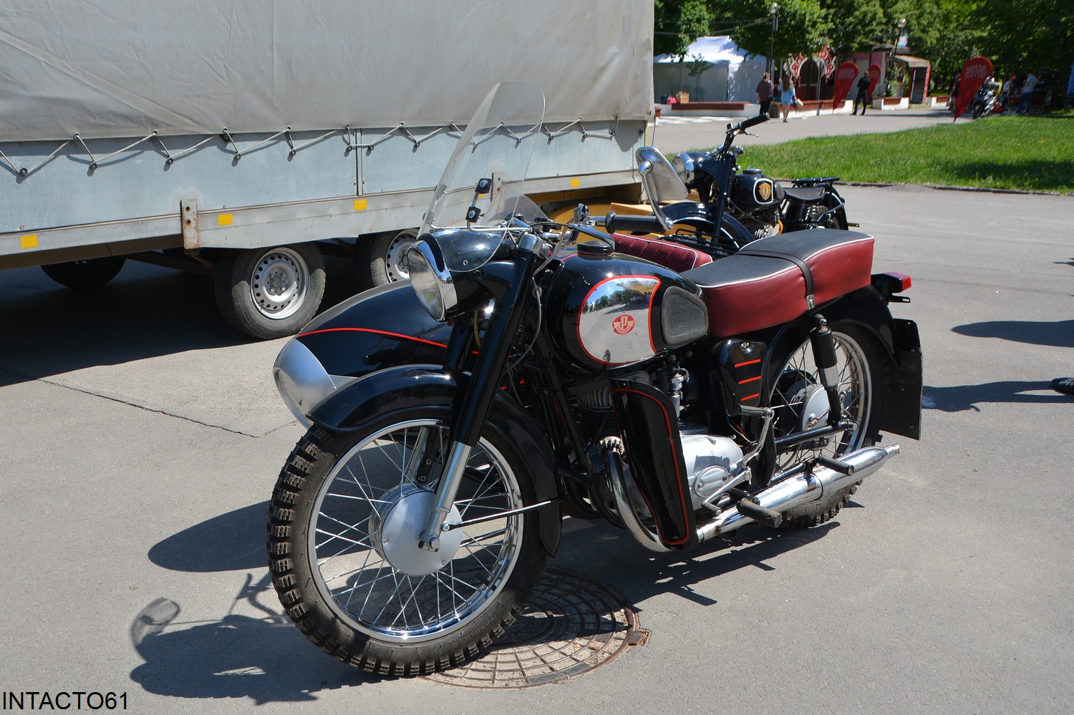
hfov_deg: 57.2
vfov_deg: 39.9
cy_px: 358
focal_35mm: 33
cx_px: 537
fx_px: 984
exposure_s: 1/250
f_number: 8
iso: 110
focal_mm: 22
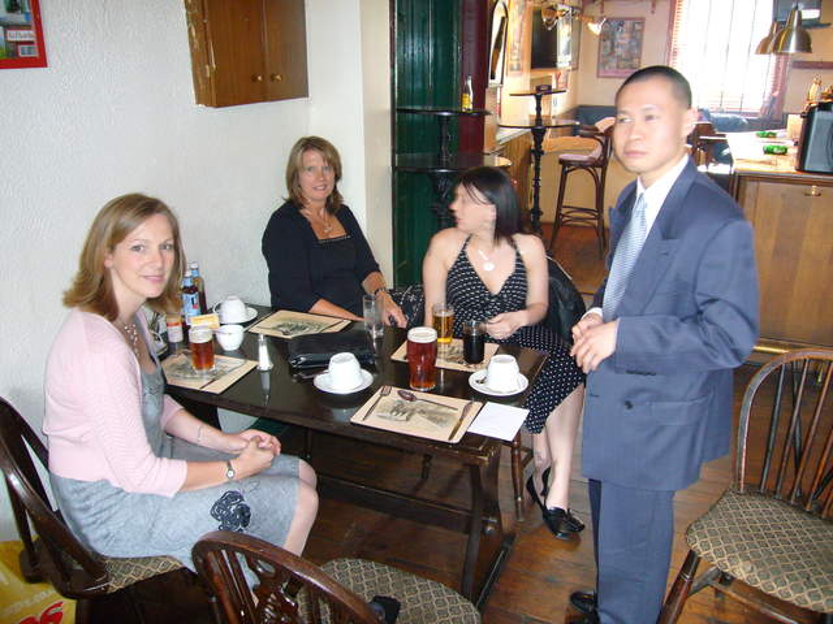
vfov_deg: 49.7
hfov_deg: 63.4
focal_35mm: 28
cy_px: 312
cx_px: 416
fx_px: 674
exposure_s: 1/8
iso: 160
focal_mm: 4.6
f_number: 2.8
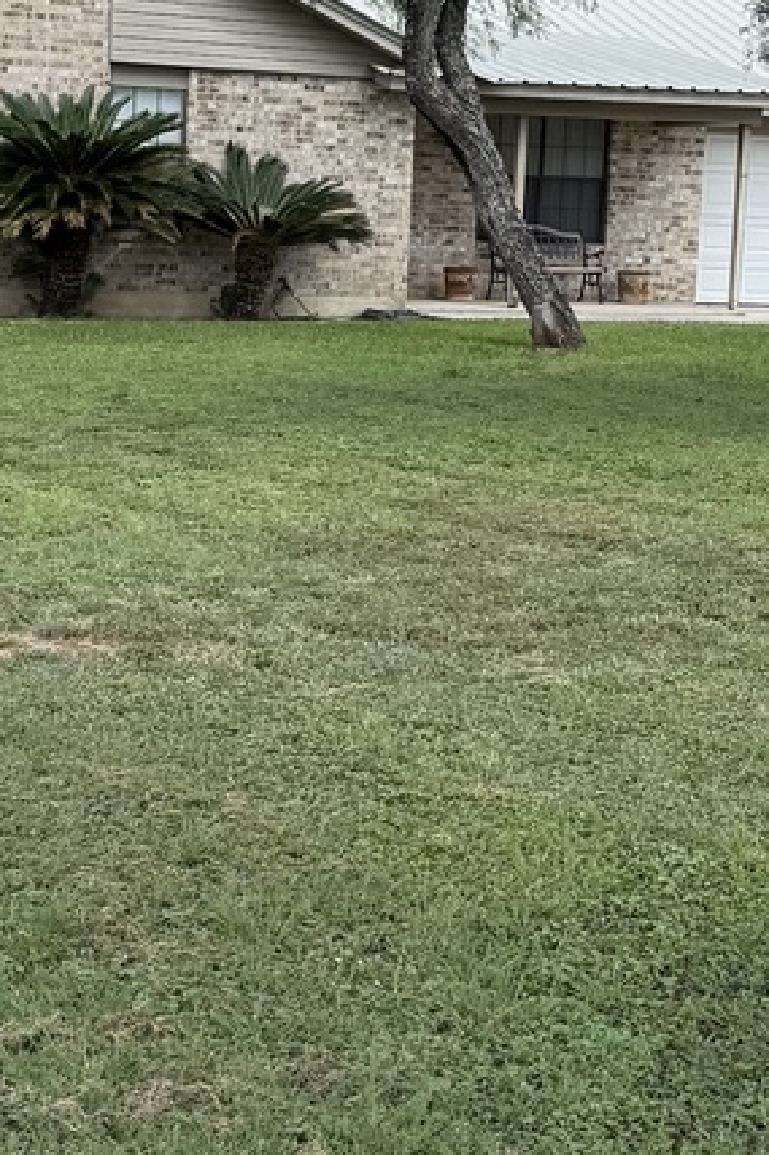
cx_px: 183
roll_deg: -2.6
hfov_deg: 16.2
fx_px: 2693
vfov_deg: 24.1
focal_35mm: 84
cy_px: 429
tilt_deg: -5.9
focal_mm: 6.76
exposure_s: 1/2445
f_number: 1.78
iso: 80
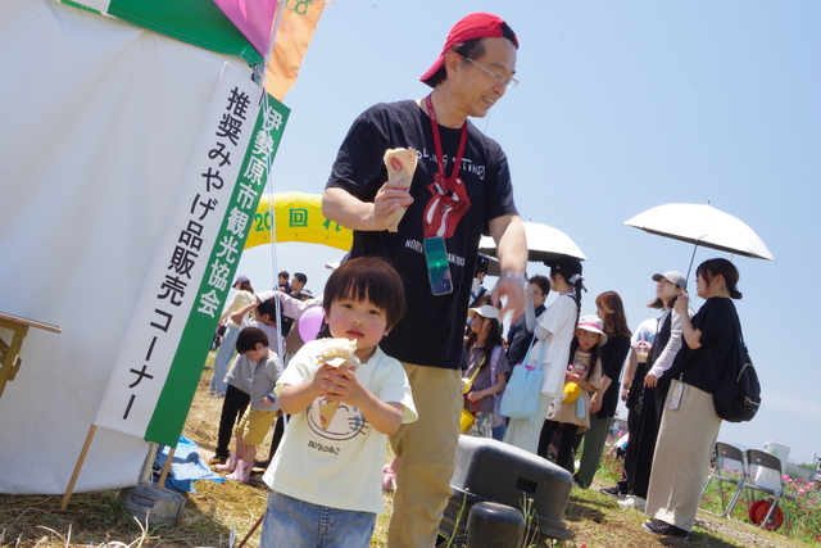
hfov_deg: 46.4
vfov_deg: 31.9
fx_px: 958
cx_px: 410
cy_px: 274
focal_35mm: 42
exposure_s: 1/60
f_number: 20
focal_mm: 28
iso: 800
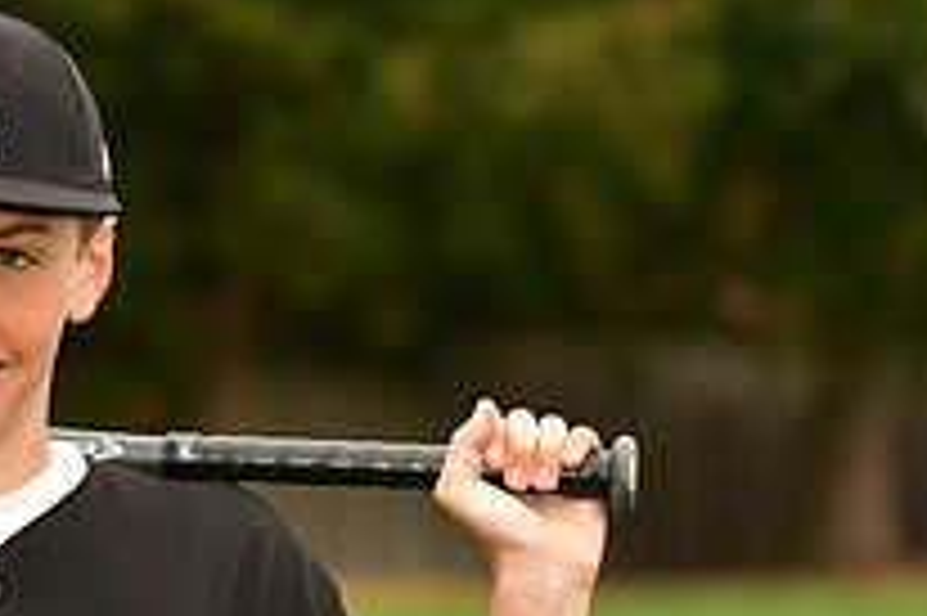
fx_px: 11434
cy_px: 785
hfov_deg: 4.6
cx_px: 32
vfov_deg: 3.1
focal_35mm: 444
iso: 320
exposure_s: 1/1000
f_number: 4
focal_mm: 105
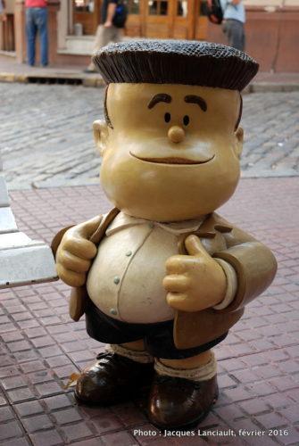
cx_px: 150
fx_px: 745
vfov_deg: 33.4
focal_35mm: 60
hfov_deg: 22.7
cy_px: 223
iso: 100
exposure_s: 1/40
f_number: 4.5
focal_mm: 40
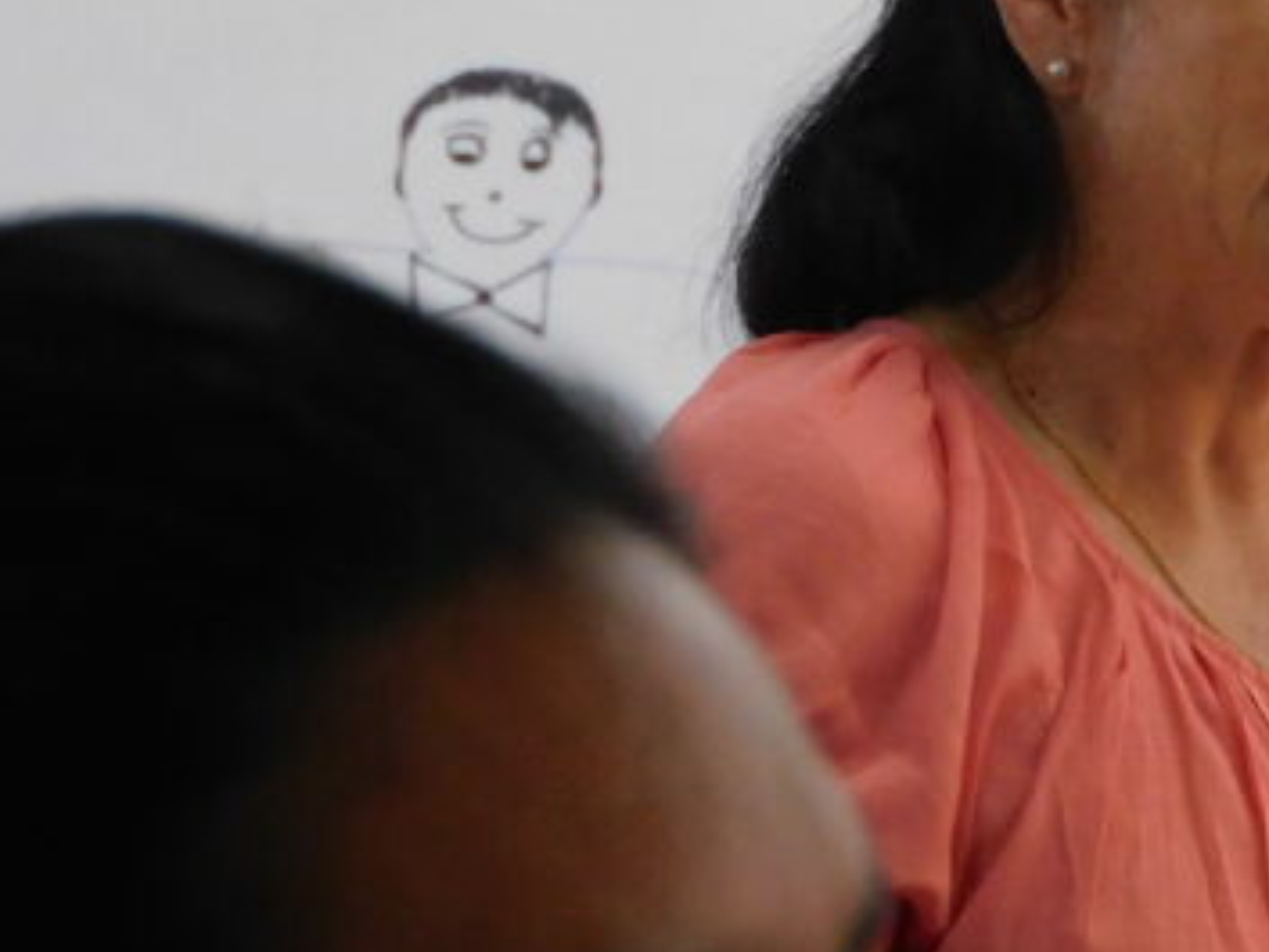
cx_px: 1582
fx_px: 26587
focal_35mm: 725
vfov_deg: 2.1
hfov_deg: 2.7
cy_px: 305
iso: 400
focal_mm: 44.8
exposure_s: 1/40
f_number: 5.5
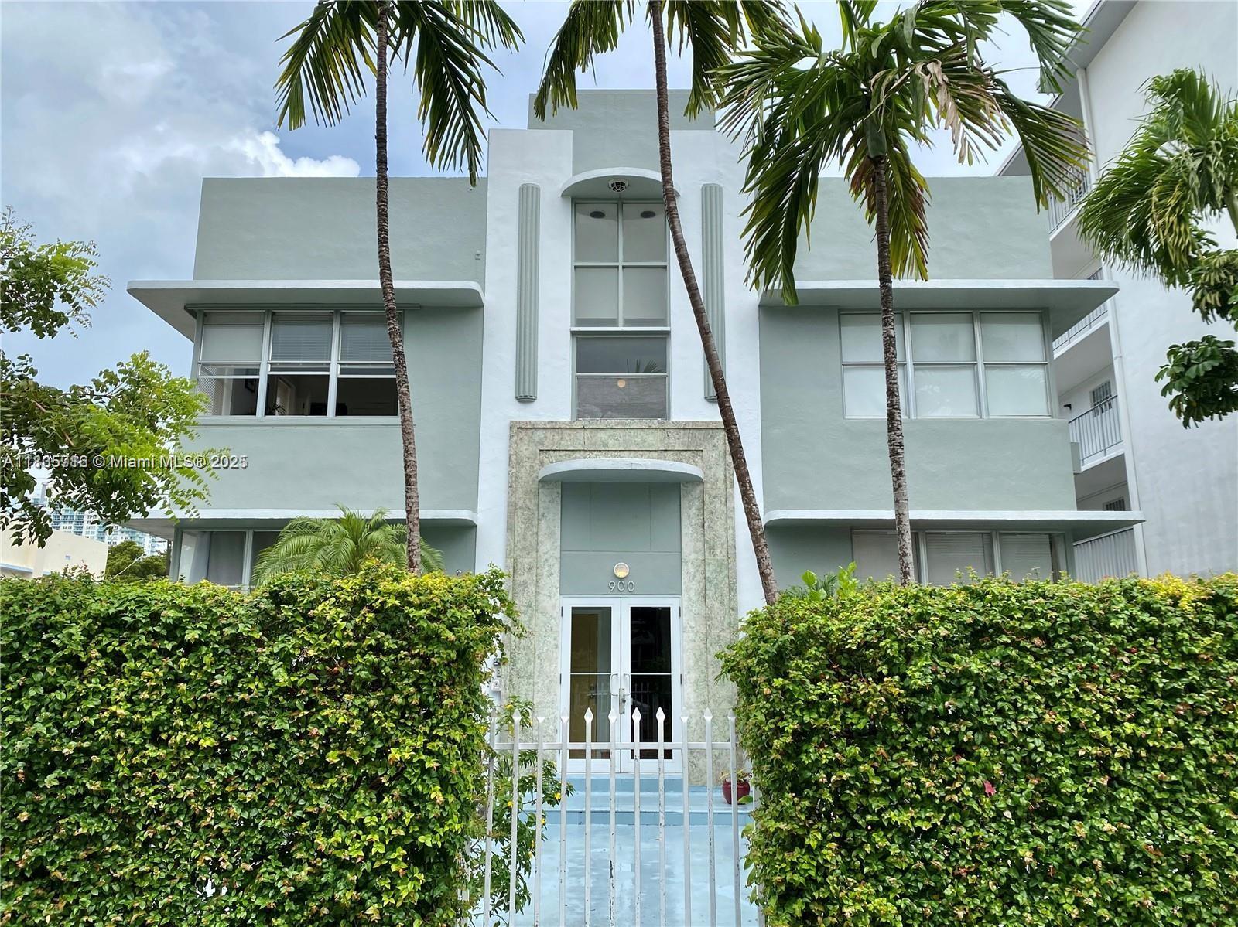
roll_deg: +0.3
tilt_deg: +12.4
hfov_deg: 67.3
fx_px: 930
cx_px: 619
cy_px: 464
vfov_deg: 53.0
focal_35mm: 26
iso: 32
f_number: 1.8
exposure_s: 1/1961
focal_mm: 4.25
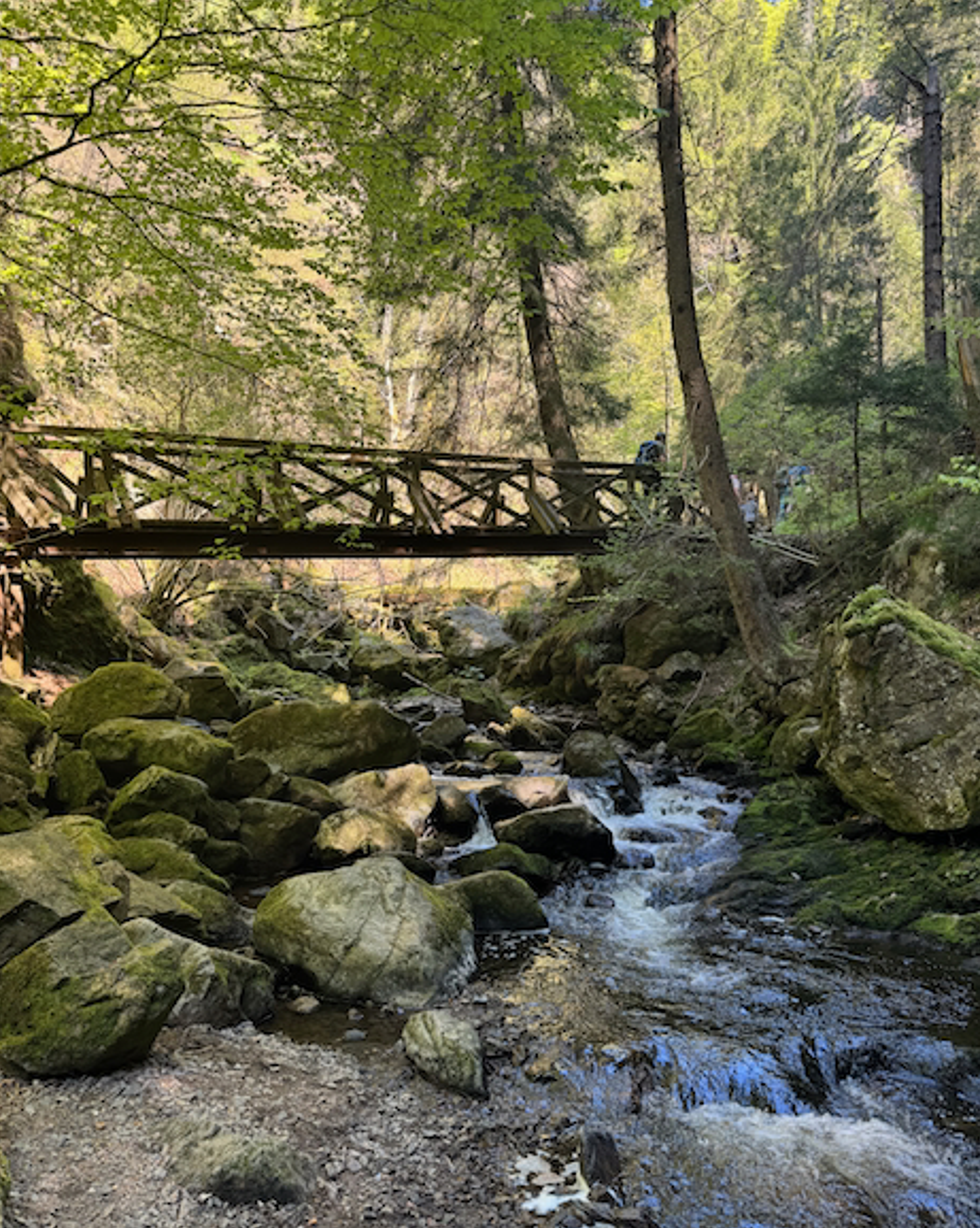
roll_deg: -0.4
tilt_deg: +3.2
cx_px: 483
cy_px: 632
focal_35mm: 26
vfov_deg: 66.0
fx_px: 943
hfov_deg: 54.9
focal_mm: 6.76
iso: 50
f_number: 1.78
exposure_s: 1/121
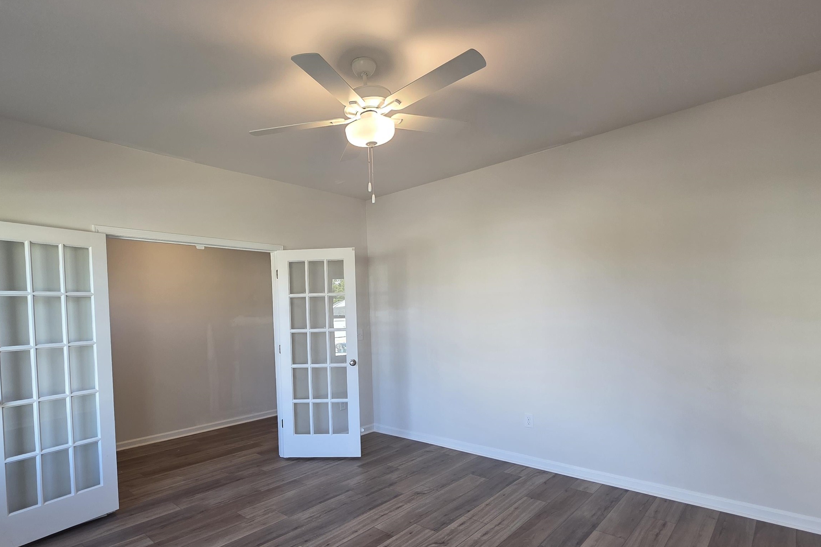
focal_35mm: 18
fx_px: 410
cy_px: 326
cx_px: 365
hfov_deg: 89.7
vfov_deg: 66.8
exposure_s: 1/120
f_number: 1.9
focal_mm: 2.2
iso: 160
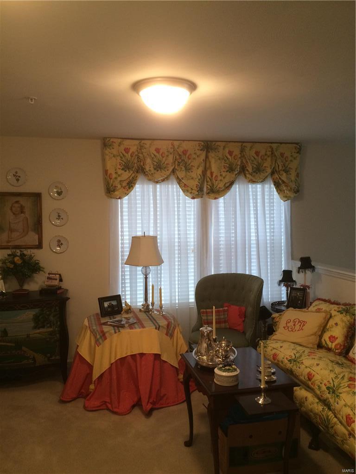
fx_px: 398
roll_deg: +1.8
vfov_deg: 61.7
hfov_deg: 48.2
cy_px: 237
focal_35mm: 29
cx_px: 178
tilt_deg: -5.6
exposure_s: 1/30
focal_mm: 4.15
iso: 125
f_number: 2.2
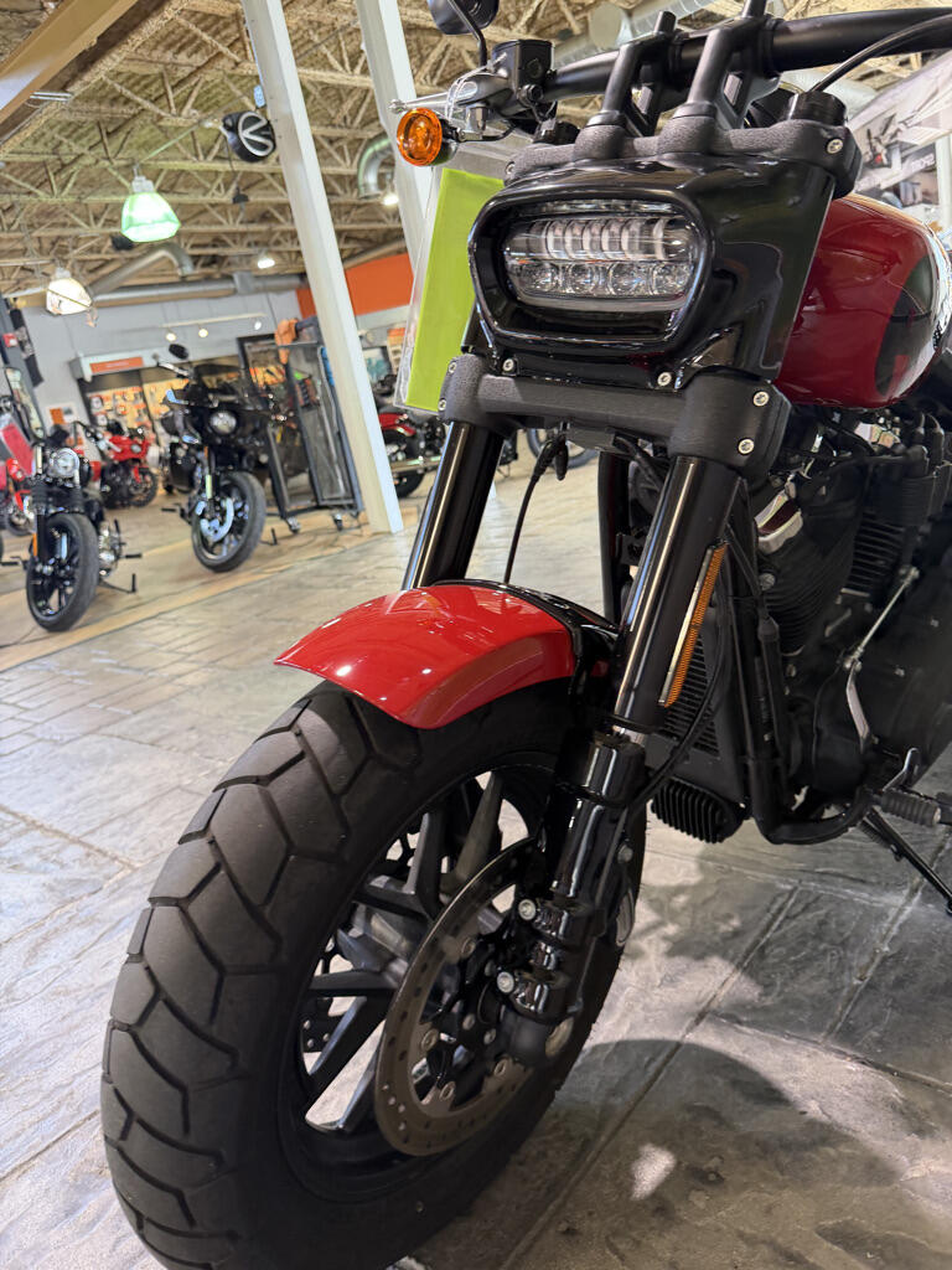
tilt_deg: -12.5
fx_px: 880
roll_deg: +12.2
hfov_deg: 56.8
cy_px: 635
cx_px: 476
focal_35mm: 24
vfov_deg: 71.6
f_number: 1.78
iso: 160
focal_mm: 6.76
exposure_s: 1/60
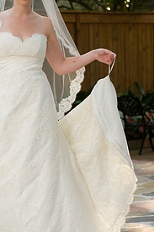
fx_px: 1314
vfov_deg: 10.1
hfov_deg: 6.7
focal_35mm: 204
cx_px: 53
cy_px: 128
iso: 400
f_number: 5
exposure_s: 1/80
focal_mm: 125
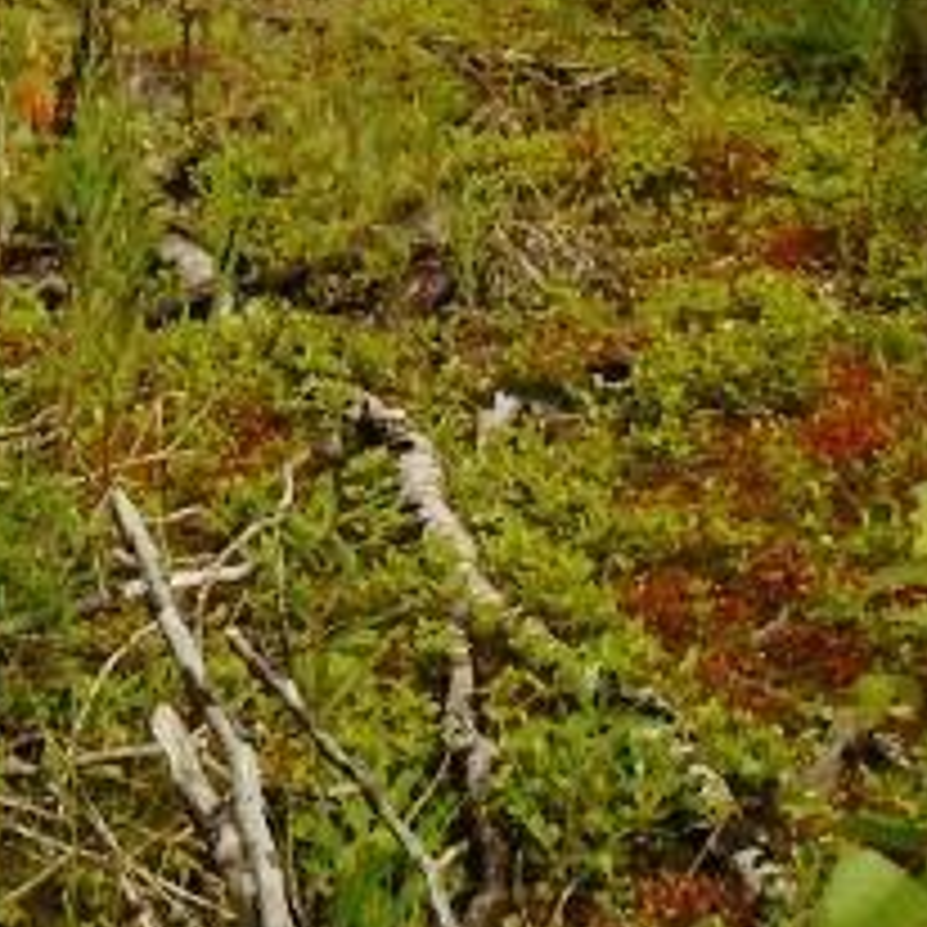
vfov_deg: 14.1
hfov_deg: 15.3
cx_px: 364
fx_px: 3454
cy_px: -567
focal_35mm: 114
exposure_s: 1/1000
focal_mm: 4.6
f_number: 3.2
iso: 100
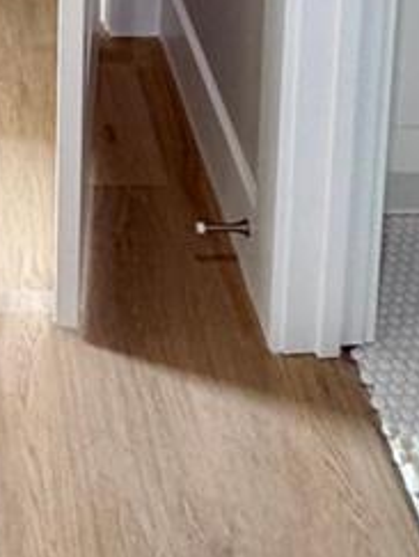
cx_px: -66
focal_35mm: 69
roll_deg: +0.7
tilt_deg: -8.3
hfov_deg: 20.2
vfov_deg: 19.6
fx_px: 1111
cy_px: -484
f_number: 2.2
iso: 250
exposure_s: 1/120
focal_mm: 2.22
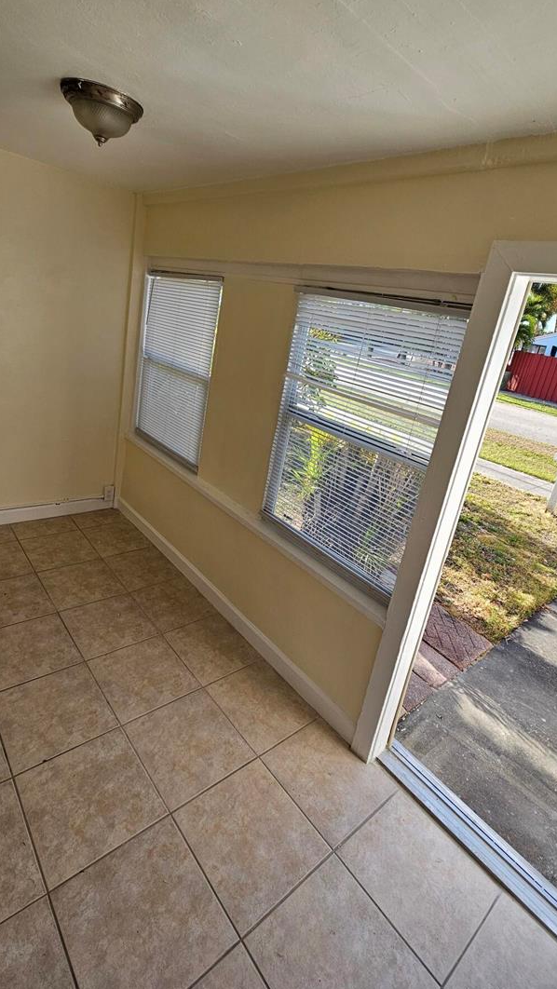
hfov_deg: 67.0
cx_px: 250
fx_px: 420
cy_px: 450
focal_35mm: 16
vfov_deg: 99.1
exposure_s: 1/324
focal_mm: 2.2
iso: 50
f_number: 2.2
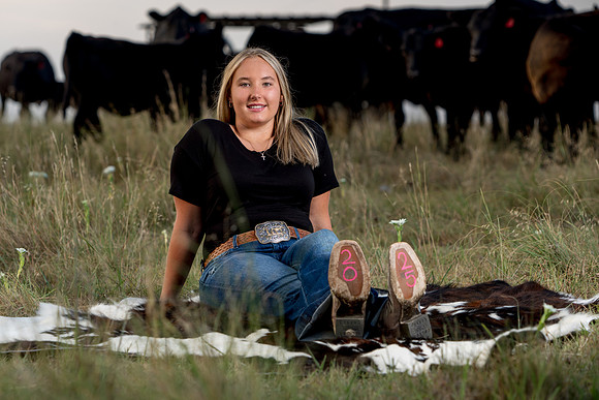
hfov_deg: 15.2
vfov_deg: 10.2
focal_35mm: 135
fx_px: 2247
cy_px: 200
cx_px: 300
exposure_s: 1/100
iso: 100
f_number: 4.5
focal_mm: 135
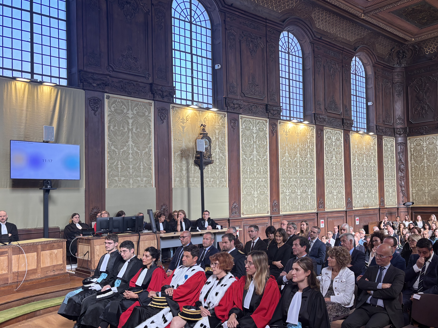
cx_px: 251
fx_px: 430
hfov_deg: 53.8
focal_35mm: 34
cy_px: 177
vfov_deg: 41.8
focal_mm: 5.96
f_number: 1.6
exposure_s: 1/75
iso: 40
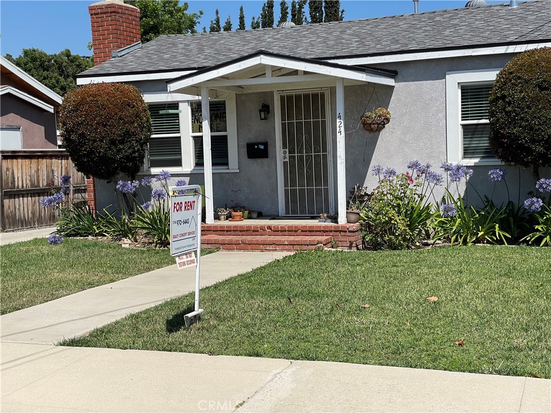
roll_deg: +2.8
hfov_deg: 36.8
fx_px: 828
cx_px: 276
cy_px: 206
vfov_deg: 28.0
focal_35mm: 52
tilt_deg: -3.3
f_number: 2
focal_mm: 6
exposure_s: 1/1996
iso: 25
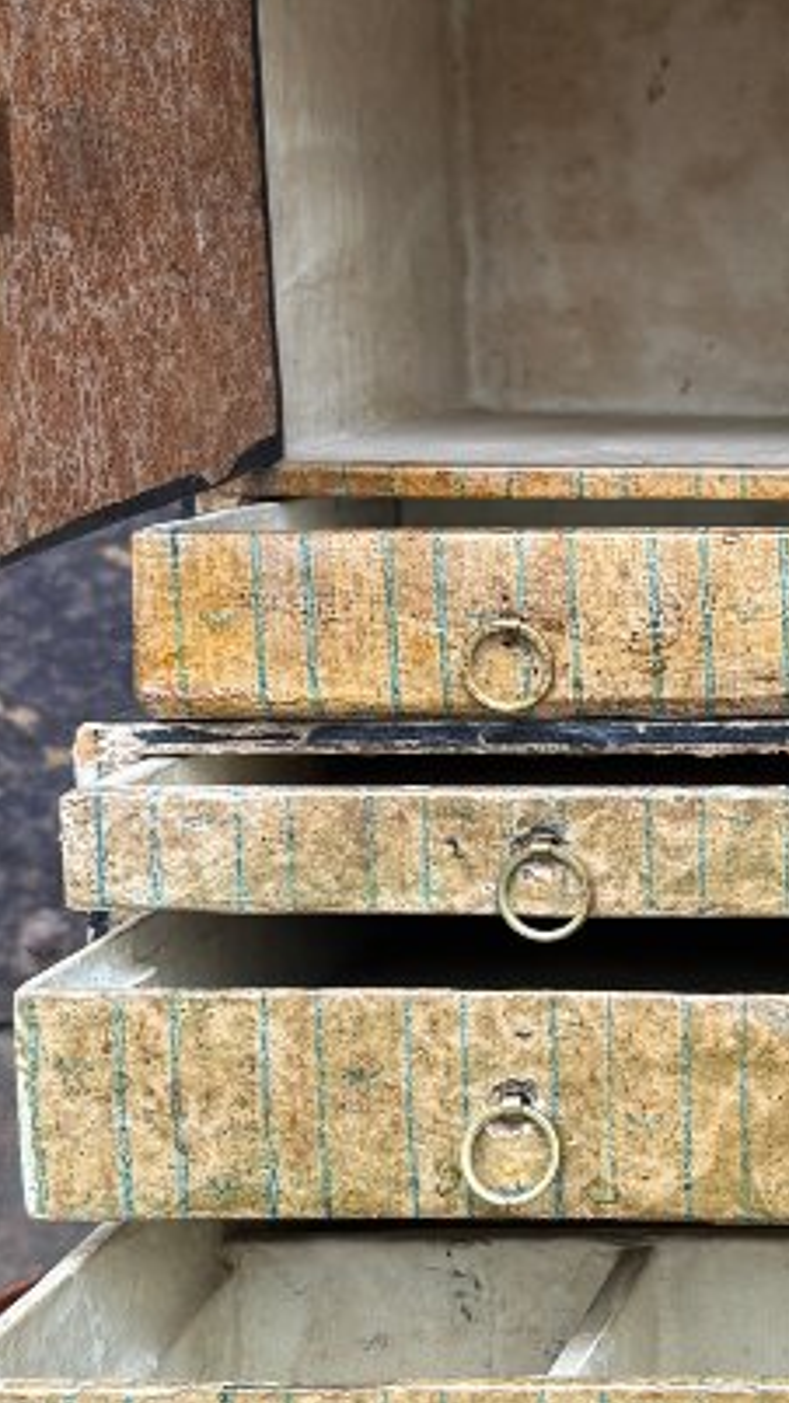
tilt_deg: -10.4
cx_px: 1040
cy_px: 695
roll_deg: -0.2
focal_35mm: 78
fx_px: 2902
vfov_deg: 27.2
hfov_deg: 14.8
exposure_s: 1/121
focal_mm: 6.76
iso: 80
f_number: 1.78
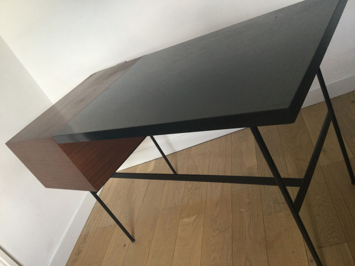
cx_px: 178
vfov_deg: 45.4
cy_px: 133
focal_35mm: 31
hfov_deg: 58.4
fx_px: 318
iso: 80
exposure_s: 1/33
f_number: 2.4
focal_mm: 3.3
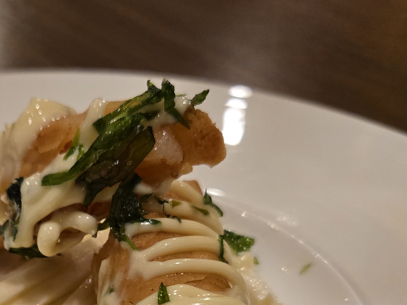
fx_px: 647
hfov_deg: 33.9
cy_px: 320
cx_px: 84
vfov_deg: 25.0
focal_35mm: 55
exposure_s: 1/120
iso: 640
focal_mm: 5.4
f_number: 1.8
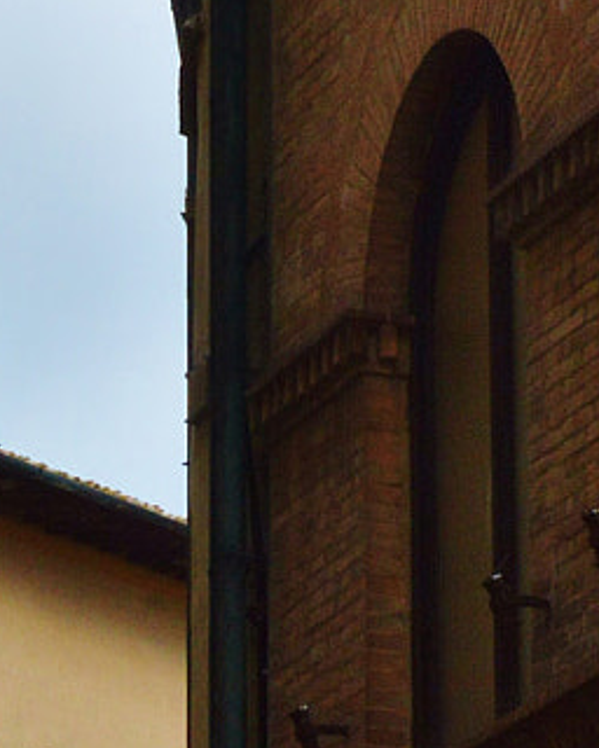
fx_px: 5607
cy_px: 159
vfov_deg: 7.6
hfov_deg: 6.1
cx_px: -219
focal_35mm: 253
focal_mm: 36
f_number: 14
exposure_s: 1/50
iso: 400
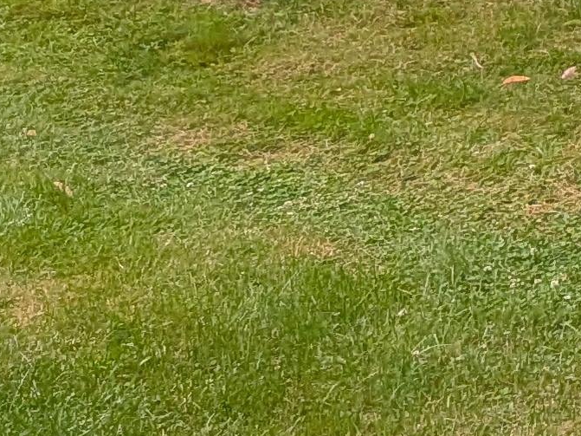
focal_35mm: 143
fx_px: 2400
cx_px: 1601
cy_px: -340
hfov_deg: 10.7
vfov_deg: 9.8
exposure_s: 1/1511
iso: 29
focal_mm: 4.53
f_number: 1.7
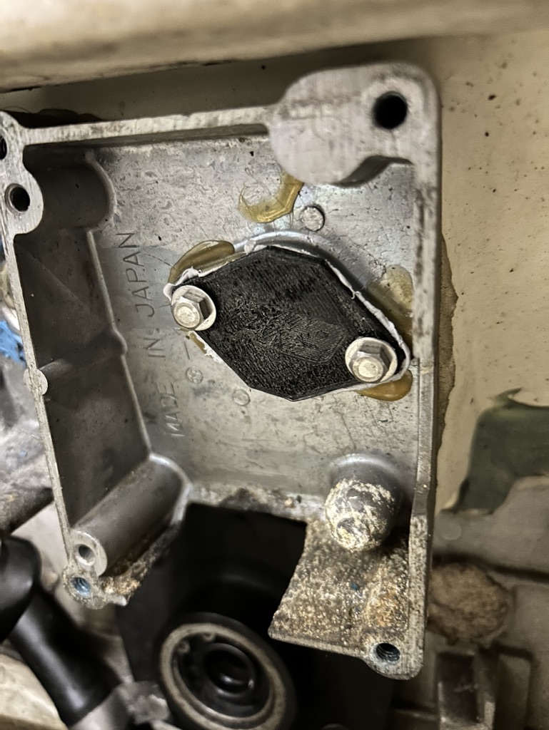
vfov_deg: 67.3
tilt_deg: -16.2
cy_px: 365
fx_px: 549
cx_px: 274
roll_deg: +3.6
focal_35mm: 26
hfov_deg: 53.1
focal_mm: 5.7
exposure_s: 1/15
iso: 640
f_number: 1.5
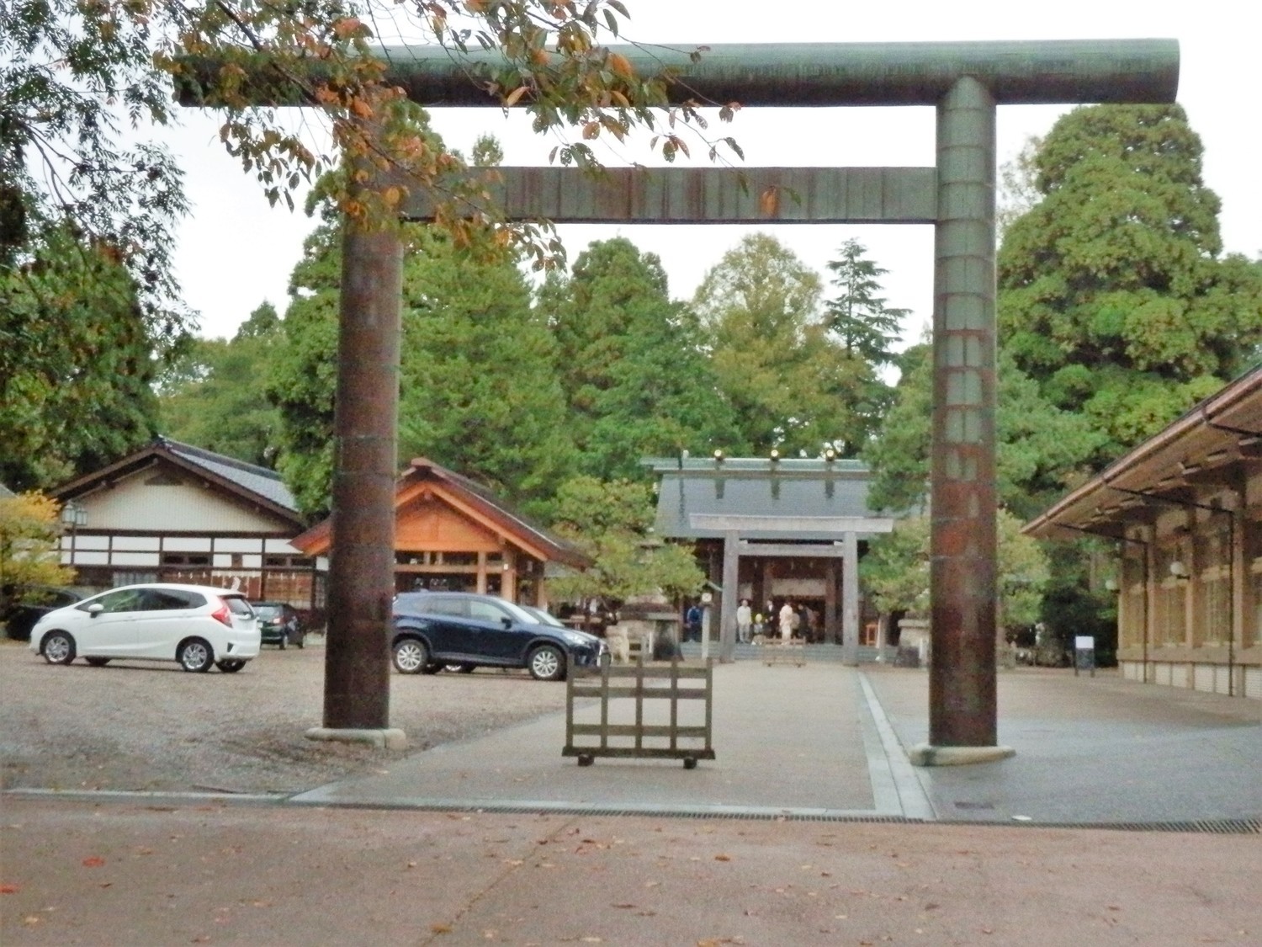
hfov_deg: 35.5
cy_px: 474
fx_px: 1969
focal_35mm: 54
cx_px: 631
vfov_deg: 27.0
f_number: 4.1
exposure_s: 1/1250
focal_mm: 9.8
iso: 1600
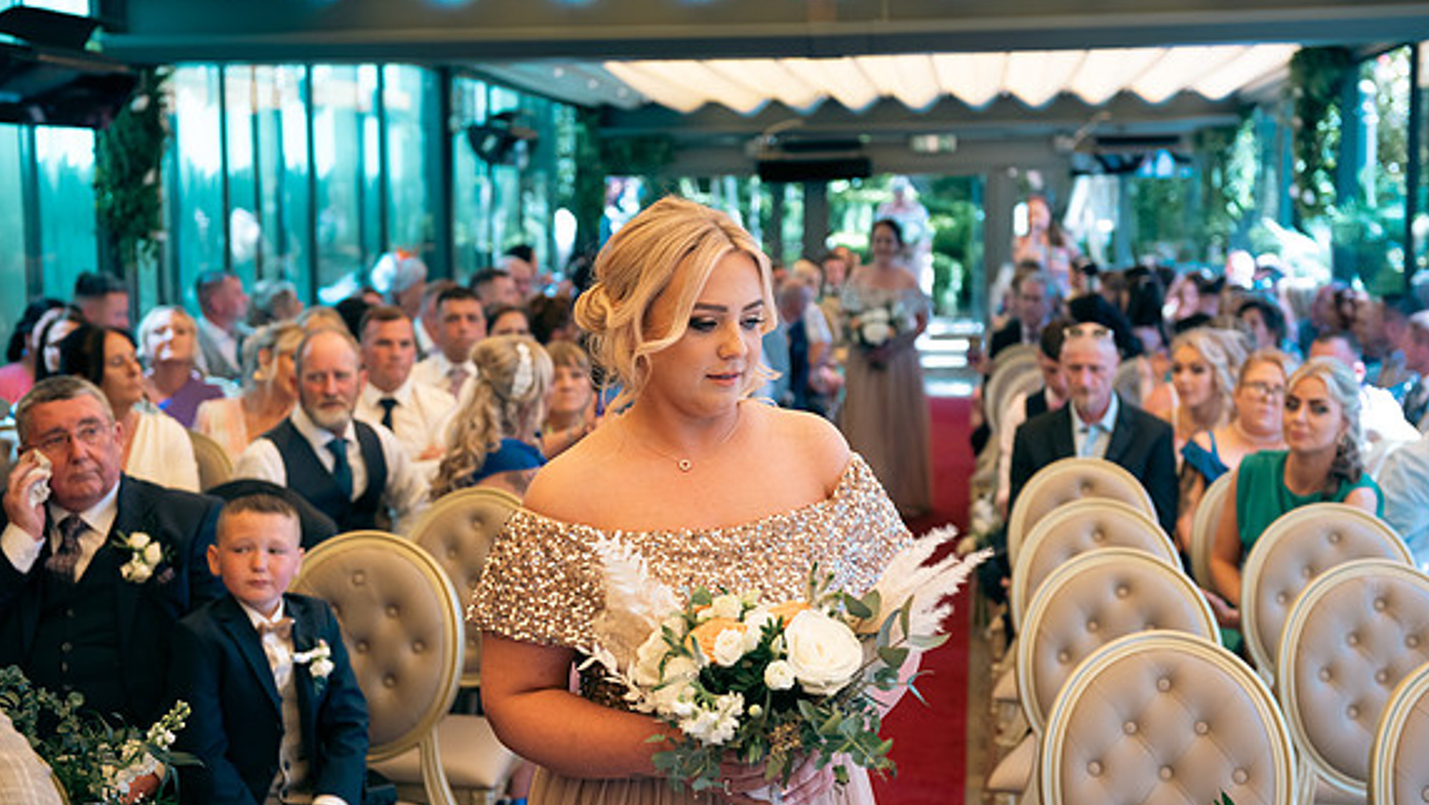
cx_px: 719
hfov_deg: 40.6
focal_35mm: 51
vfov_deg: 23.5
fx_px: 1933
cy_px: 406
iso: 250
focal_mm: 48
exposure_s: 1/200
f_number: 3.5
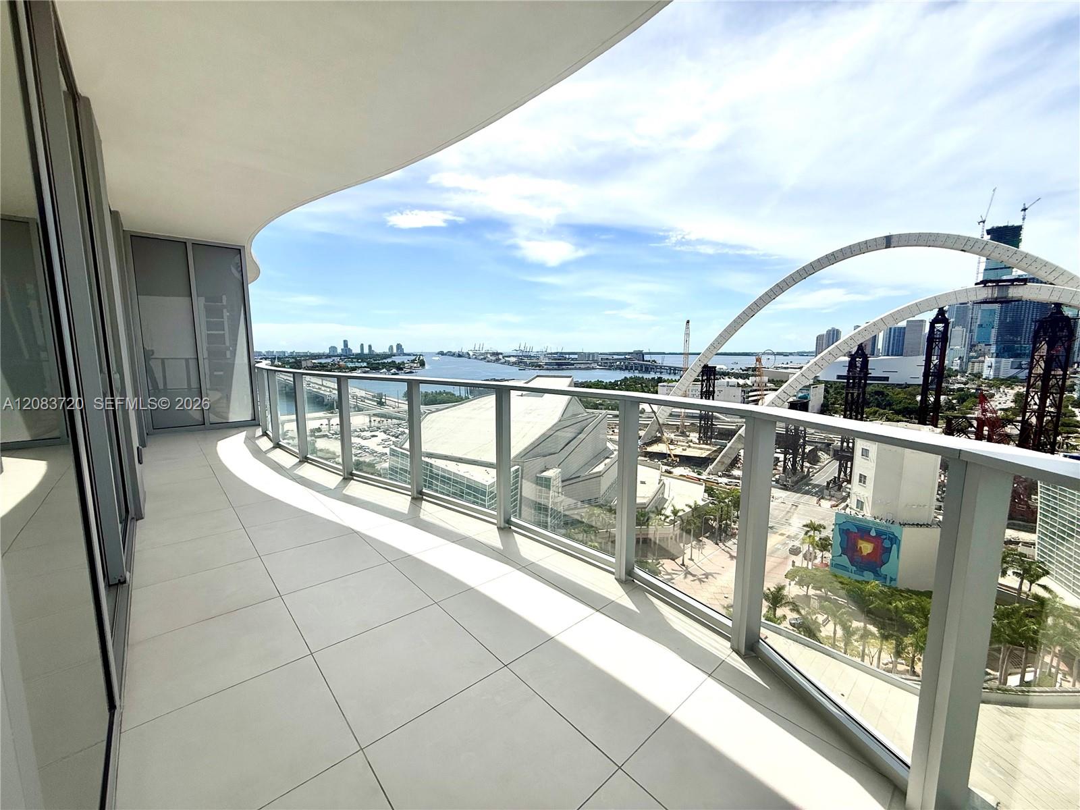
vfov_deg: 85.7
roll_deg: +0.4
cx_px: 540
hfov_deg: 102.1
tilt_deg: -6.5
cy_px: 405
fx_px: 437
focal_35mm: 14
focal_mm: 2.22
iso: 50
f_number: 2.2
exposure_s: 1/4762
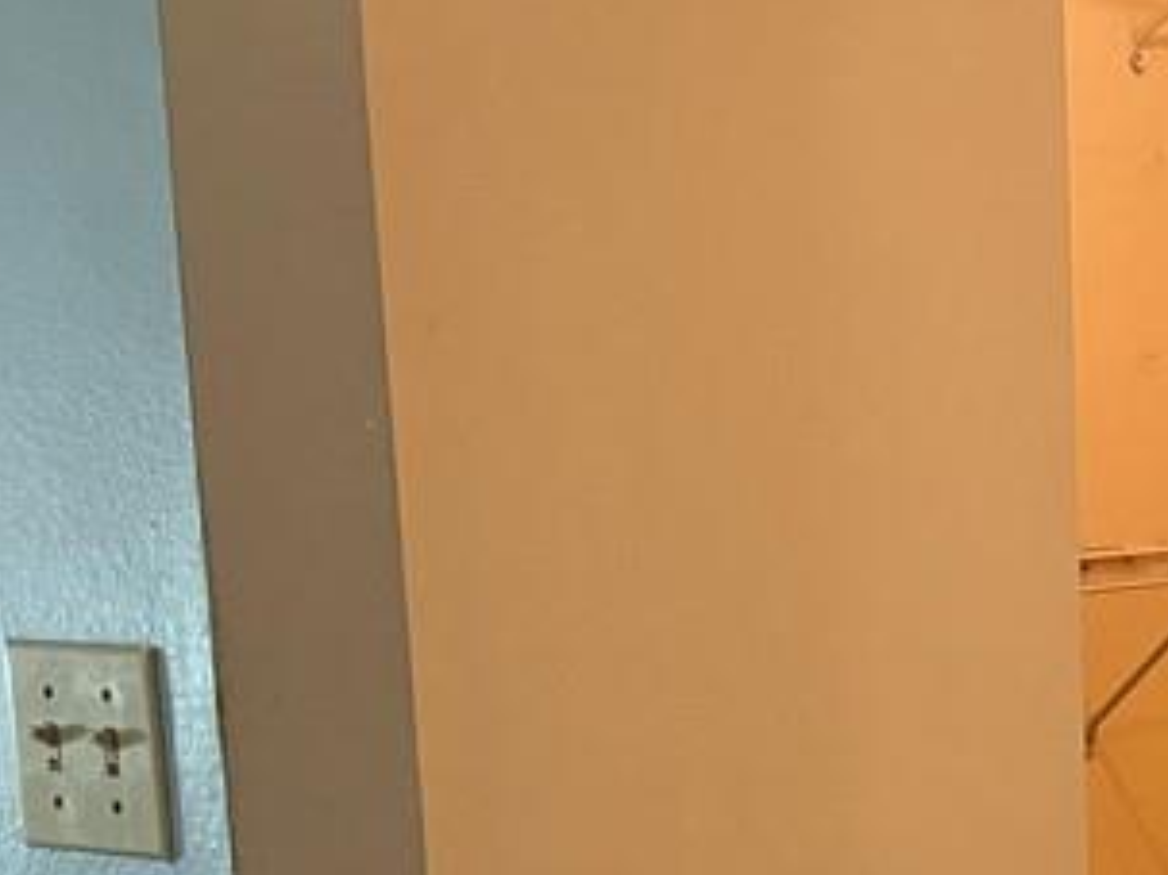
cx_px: 1908
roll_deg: -1.2
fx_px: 2968
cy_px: 1033
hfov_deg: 18.7
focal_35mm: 88
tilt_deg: -12.5
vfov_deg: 16.1
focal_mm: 5.1
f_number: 1.6
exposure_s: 1/60
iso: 160
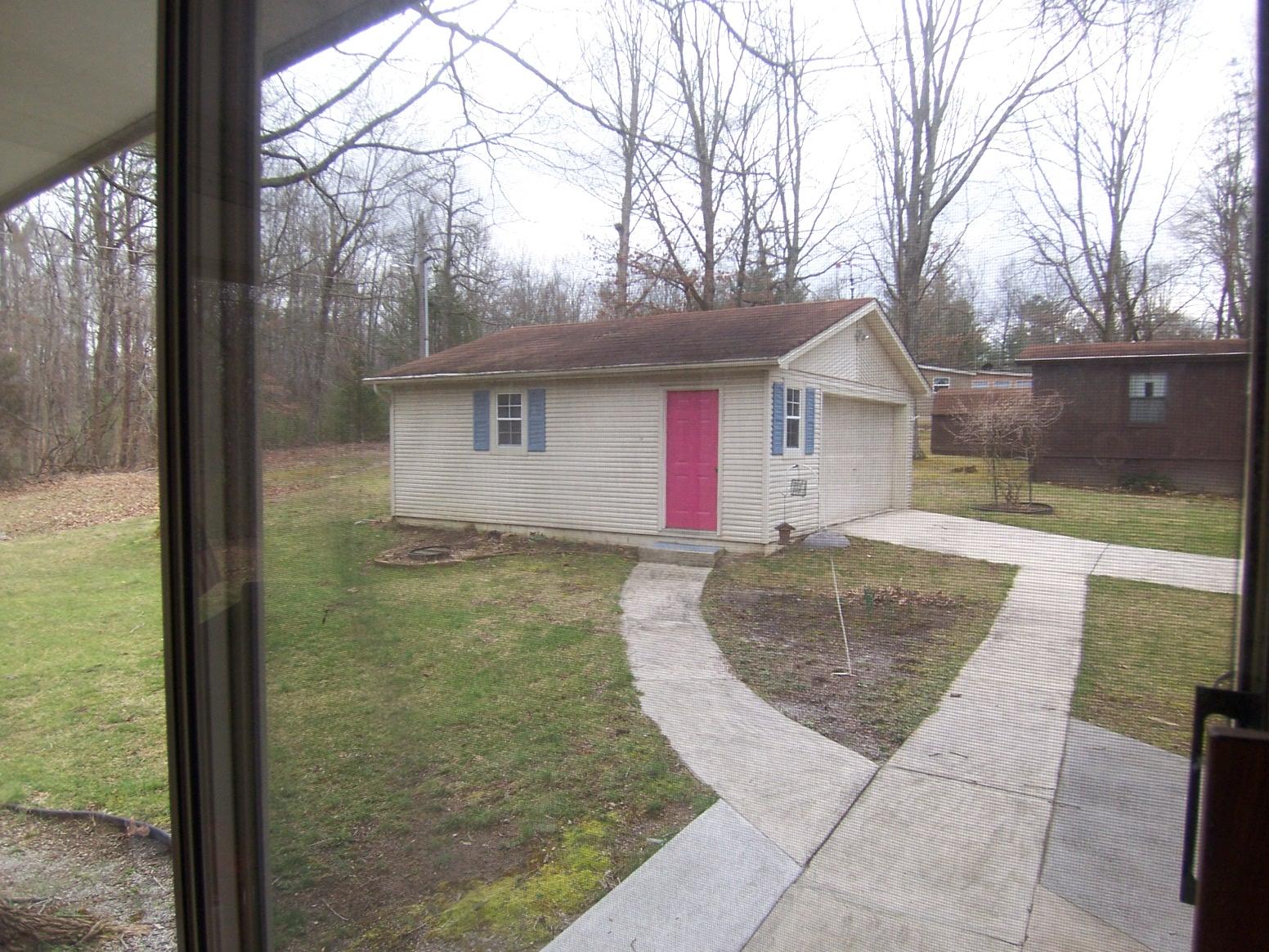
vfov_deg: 58.9
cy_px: 476
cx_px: 634
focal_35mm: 23
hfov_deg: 73.9
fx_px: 843
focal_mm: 3.8
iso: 64
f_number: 2.8
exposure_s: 1/160
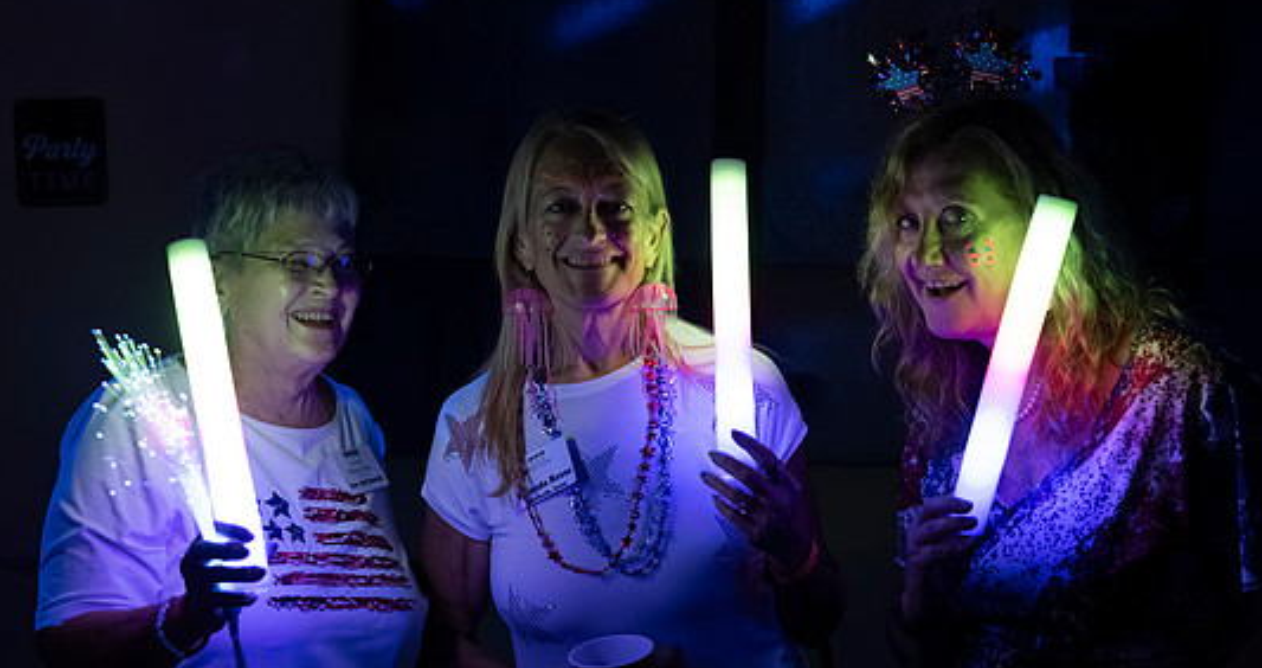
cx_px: 572
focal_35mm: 56
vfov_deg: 20.5
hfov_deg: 37.7
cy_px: 340
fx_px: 1848
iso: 8000
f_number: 3.2
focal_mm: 36
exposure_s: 1/100
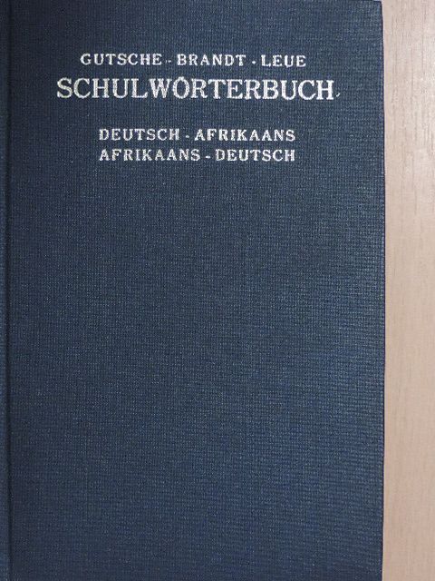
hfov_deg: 26.6
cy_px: 290
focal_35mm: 55
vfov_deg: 34.9
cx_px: 218
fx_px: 922
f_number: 3.7
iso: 1600
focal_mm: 9.8
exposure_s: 1/60
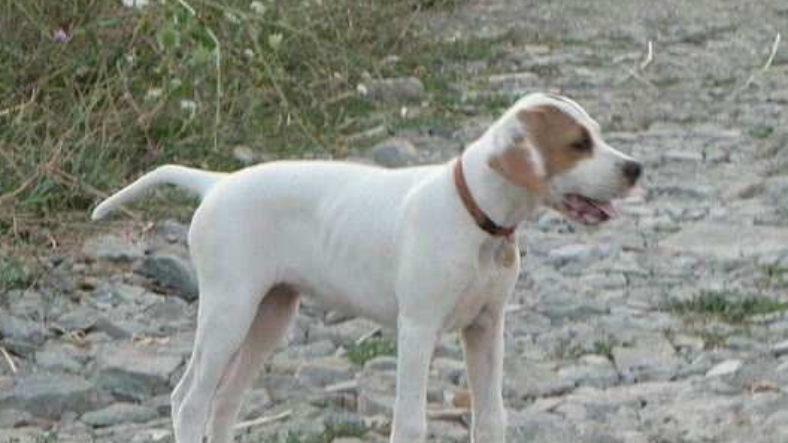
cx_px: 437
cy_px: 234
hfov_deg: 6.7
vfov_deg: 3.8
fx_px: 6728
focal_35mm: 322
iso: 200
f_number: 8
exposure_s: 1/30
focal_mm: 43.3
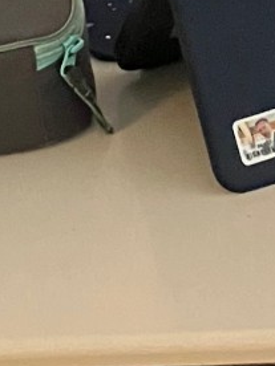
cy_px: -203
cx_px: 104
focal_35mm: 208
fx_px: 2203
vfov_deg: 9.2
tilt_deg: -24.8
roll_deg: +3.7
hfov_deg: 7.1
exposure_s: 1/33
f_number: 1.8
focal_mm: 3.99
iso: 400
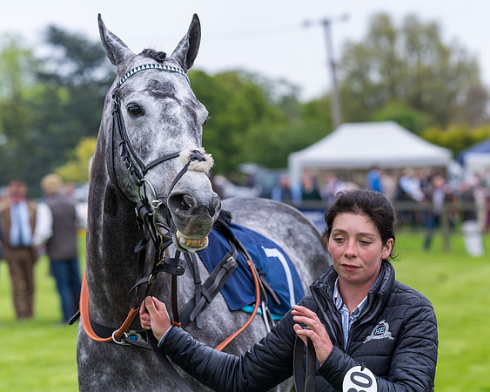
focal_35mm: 155
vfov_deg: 10.0
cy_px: 198
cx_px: 298
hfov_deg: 12.4
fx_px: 2247
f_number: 5
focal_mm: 135
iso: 400
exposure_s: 1/640
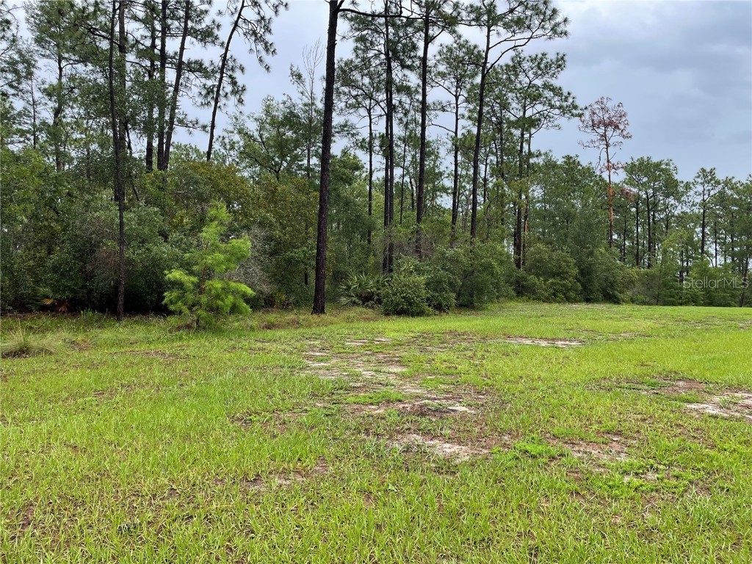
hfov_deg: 67.3
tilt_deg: +3.0
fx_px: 565
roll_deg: -2.3
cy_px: 282
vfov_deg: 53.1
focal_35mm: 26
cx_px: 376
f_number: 1.6
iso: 32
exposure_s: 1/818
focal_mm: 4.2
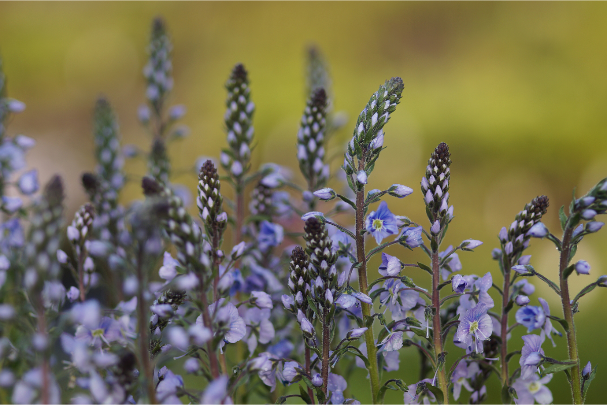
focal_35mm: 150
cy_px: 202
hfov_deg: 13.7
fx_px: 2529
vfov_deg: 9.1
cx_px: 304
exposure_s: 1/500
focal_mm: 100
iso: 100
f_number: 2.8
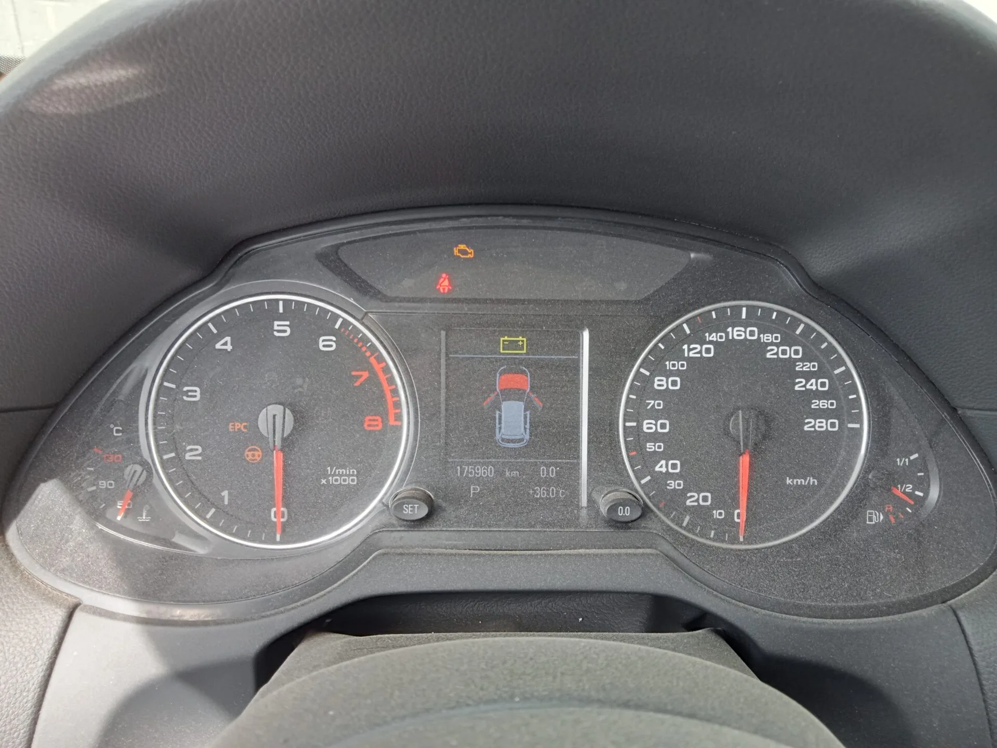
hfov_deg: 63.4
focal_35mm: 28
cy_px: 374
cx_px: 498
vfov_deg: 49.7
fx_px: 806
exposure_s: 1/50
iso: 148
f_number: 2.2
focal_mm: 3.46
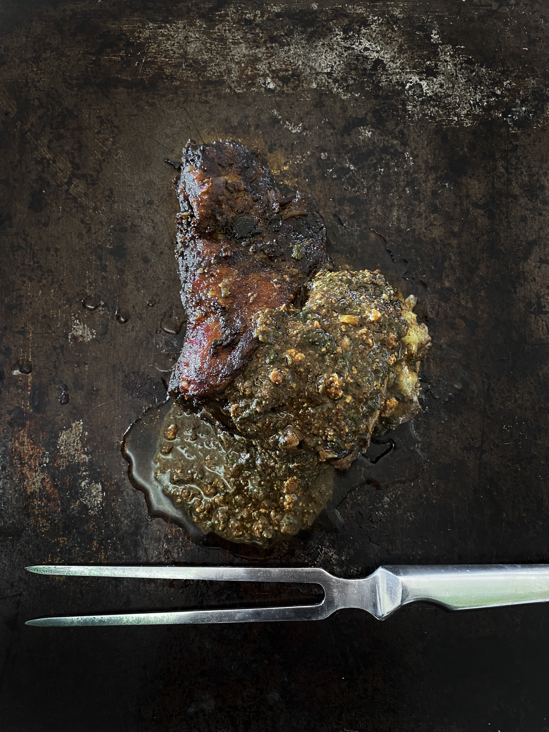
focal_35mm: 26
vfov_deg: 67.3
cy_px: 366
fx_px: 550
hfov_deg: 53.1
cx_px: 274
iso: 640
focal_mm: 4.25
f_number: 1.8
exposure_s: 1/34
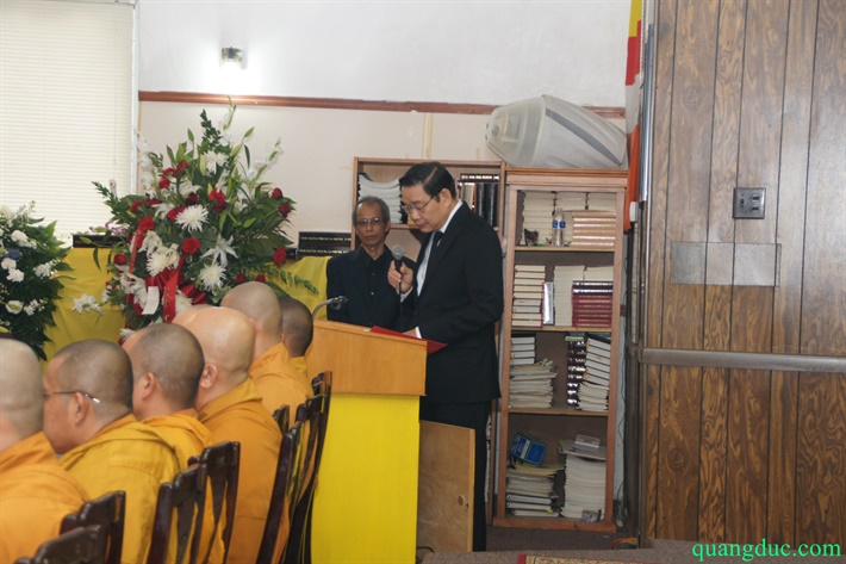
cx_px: 423
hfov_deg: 24.6
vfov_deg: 16.5
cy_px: 282
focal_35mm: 82
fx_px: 1938
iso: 640
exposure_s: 1/80
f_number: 5
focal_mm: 55
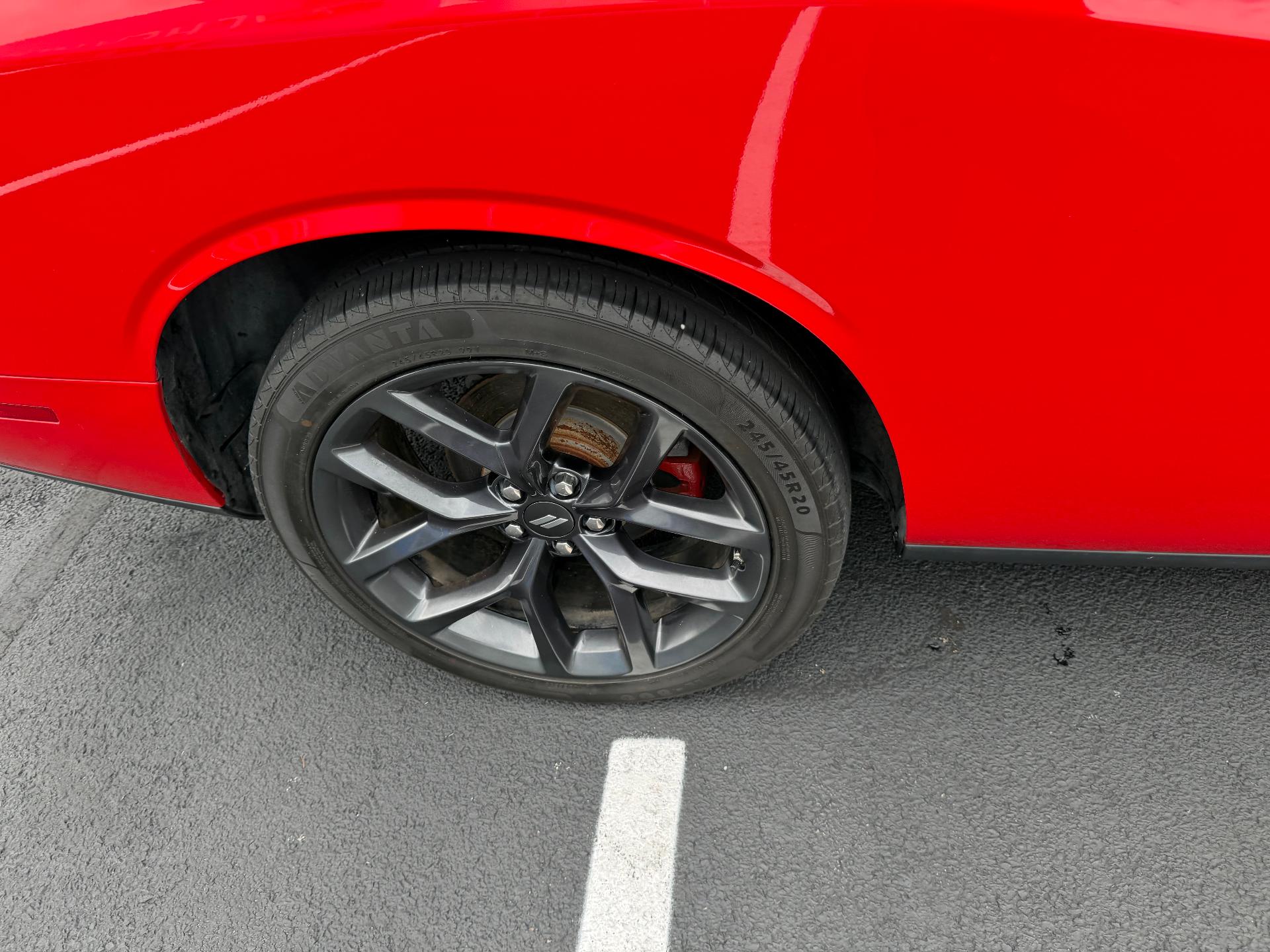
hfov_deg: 71.6
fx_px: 881
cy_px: 476
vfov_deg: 56.8
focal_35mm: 24
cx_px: 635
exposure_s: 1/376
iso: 100
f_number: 1.78
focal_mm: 6.76
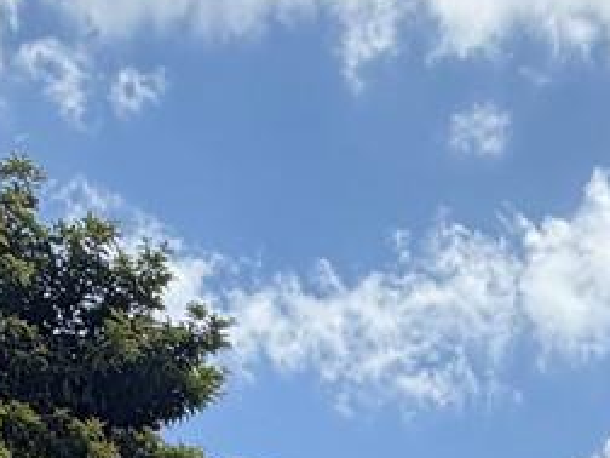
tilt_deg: +2.0
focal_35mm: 89
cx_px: 281
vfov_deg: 13.5
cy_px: 994
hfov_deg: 22.0
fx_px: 1568
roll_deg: -1.7
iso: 20
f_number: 2.2
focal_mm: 2.22
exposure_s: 1/888
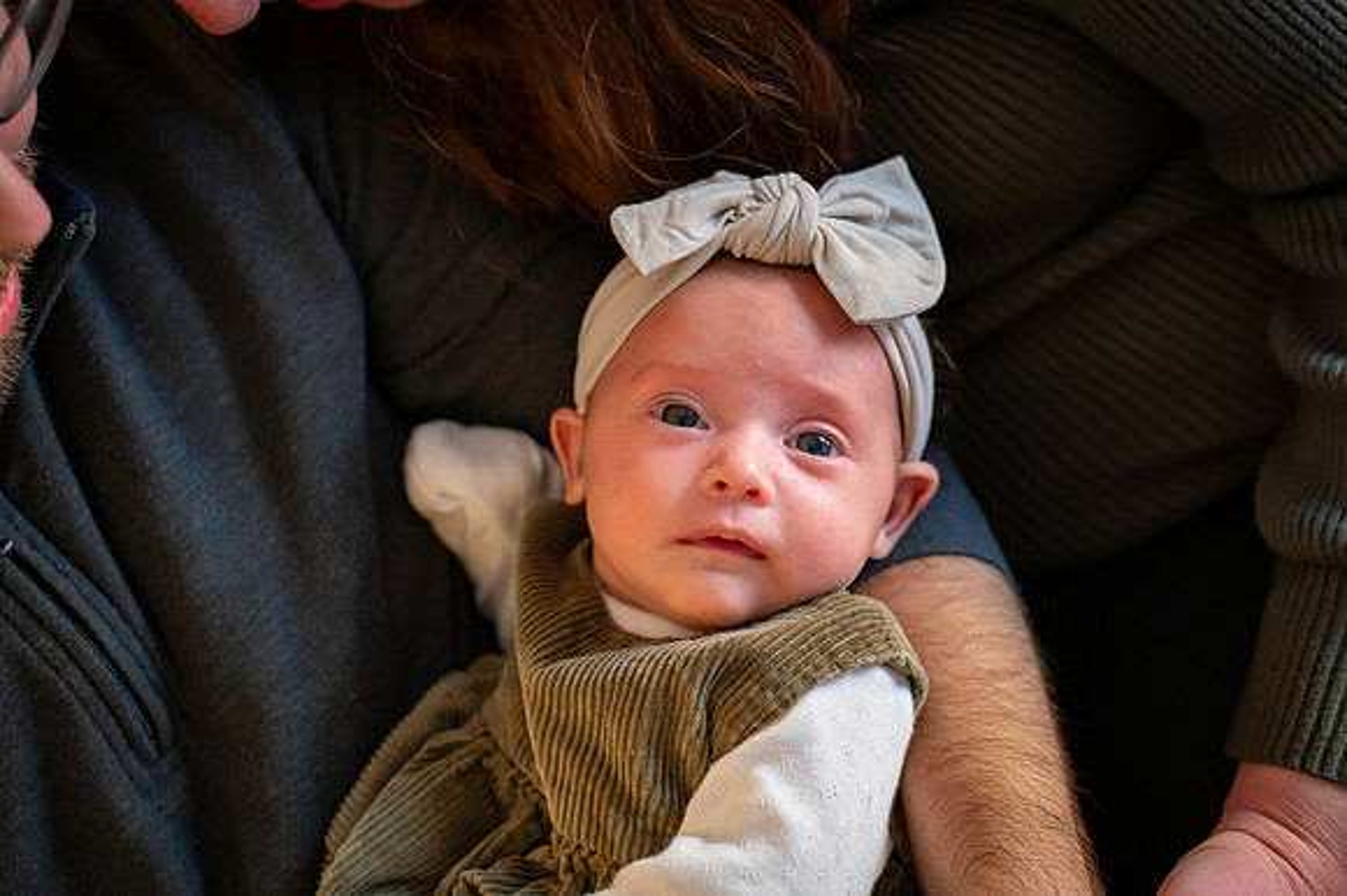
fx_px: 1870
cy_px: 448
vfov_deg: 27.0
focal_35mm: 50
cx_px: 674
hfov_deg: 39.6
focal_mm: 50
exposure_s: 1/80
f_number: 3.2
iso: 3200
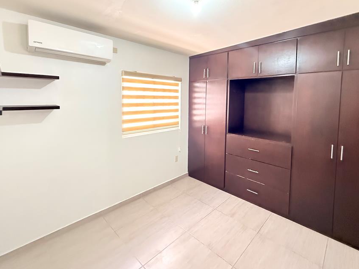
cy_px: 108
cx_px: 183
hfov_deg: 91.0
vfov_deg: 73.9
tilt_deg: -2.6
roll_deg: -0.5
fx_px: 176
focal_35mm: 17
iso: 1250
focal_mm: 2.22
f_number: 2.2
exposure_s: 1/40
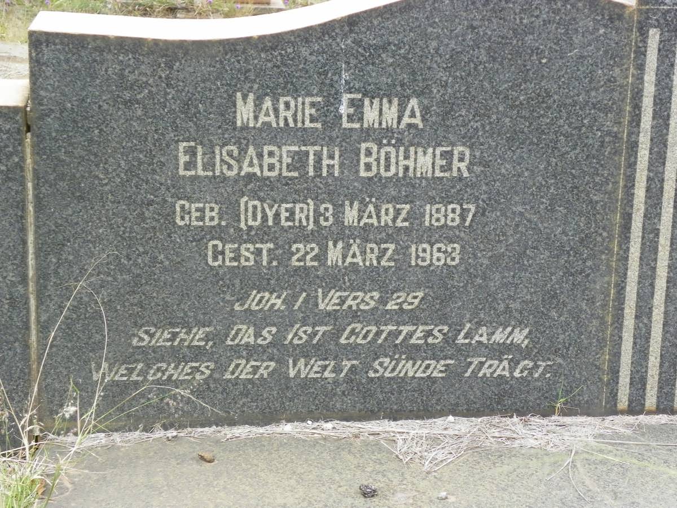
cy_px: 254
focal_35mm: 83
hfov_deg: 23.6
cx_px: 338
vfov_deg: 17.8
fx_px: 1623
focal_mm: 14.7
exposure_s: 1/40
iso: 125
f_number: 4
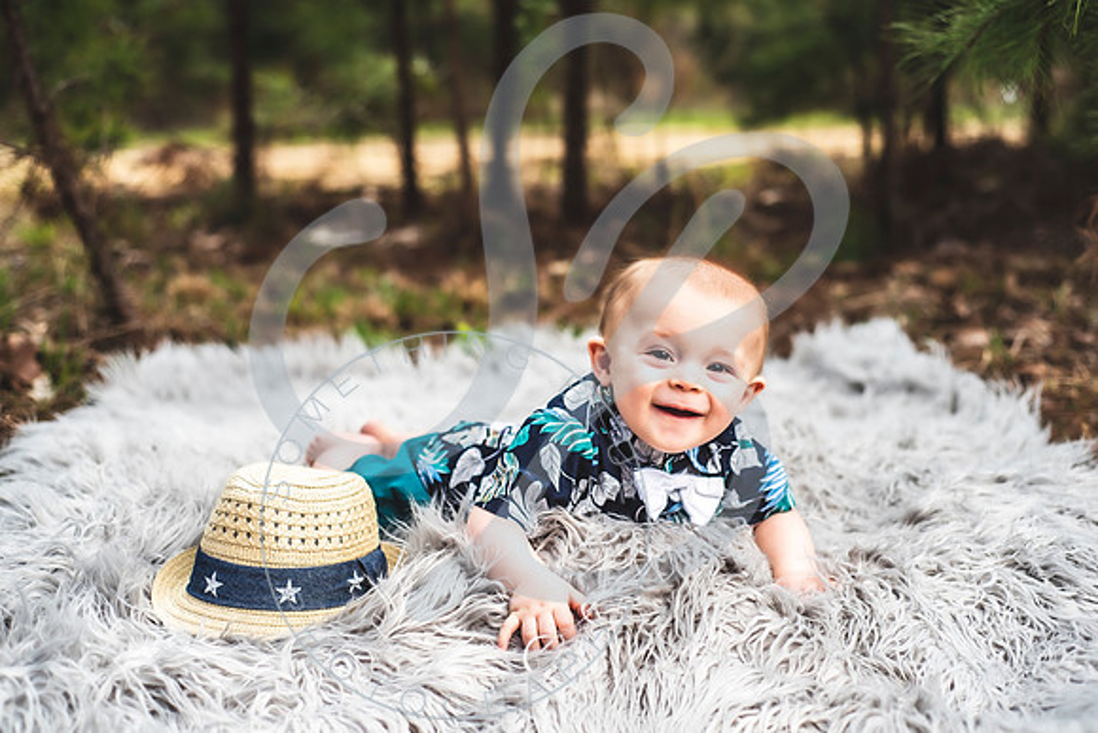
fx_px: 1525
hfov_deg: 39.6
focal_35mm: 50
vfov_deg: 27.0
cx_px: 549
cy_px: 366
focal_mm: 50
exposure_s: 1/1600
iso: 100
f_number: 2.8
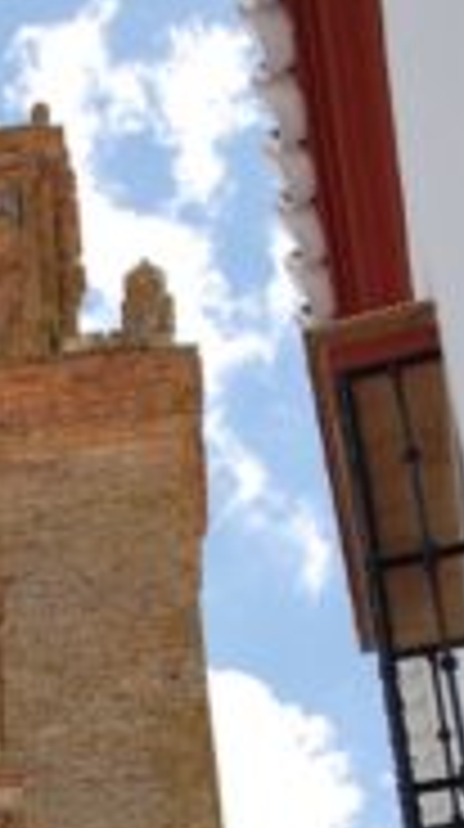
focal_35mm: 77
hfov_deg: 14.7
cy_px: 1012
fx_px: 1690
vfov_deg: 24.7
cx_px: -191
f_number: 8
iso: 100
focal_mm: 18
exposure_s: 1/250
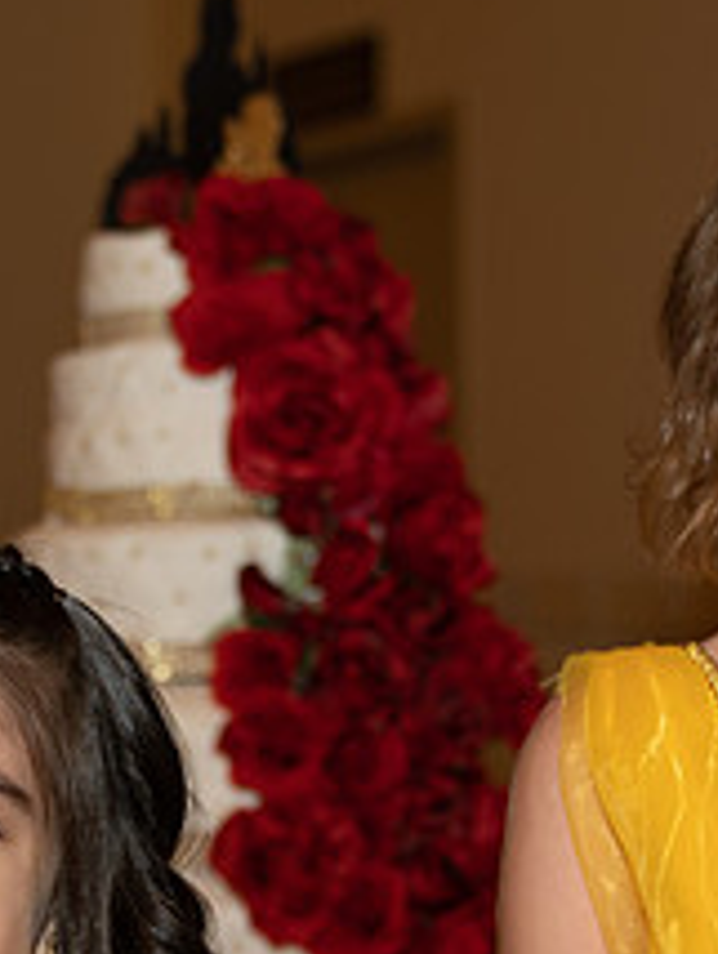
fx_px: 2732
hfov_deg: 15.0
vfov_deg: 19.5
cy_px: 827
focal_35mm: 99
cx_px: 384
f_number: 2.8
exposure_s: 1/200
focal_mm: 38
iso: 800
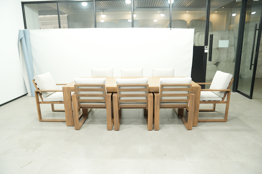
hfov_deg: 73.7
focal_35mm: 24
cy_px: 87
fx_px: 175
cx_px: 131
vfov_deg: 53.1
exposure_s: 1/40
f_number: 3.2
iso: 250
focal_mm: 24
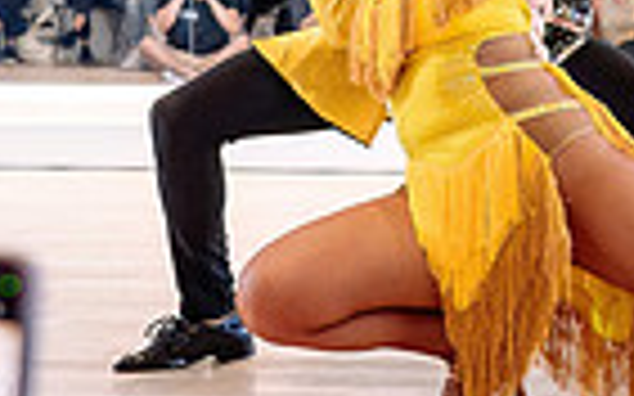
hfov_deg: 15.4
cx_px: 771
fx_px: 2263
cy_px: 101
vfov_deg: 10.0
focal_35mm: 131
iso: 1600
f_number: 2.8
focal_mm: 24
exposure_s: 1/250
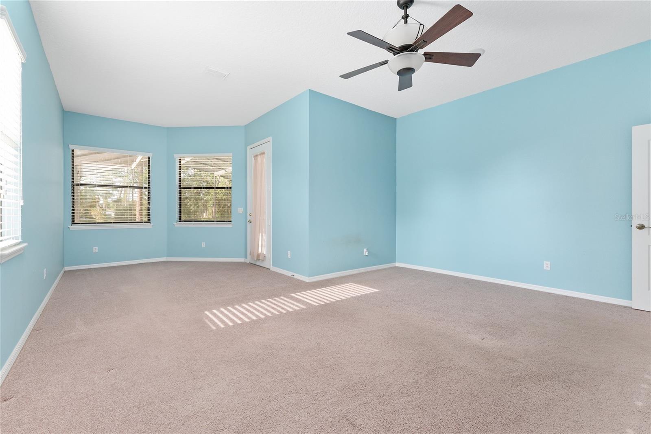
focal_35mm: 15
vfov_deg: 76.2
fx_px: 277
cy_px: 217
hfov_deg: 99.3
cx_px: 326
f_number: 7.1
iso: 250
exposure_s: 1/13
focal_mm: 15.3
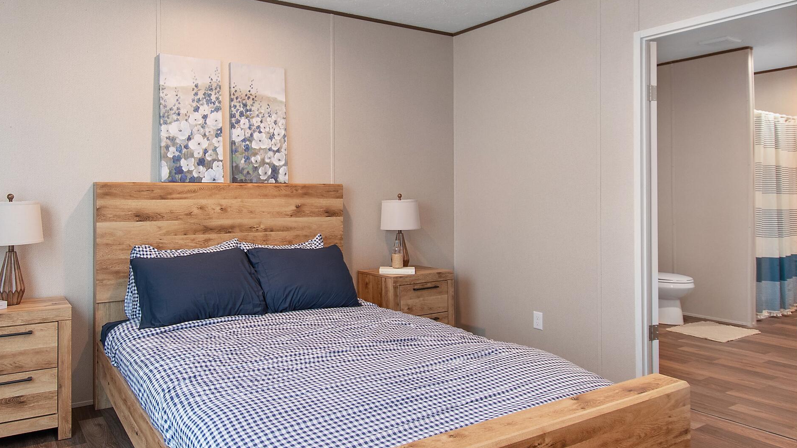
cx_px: 307
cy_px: 195
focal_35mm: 25
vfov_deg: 45.9
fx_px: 528
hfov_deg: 73.0
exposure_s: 1/8
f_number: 4.5
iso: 100
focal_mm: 10
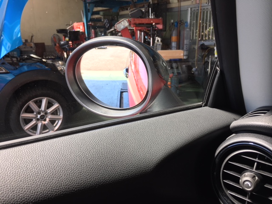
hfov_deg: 61.7
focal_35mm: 29
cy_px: 102
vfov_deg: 48.2
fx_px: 228
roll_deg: +0.6
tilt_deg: -13.8
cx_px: 136
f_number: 2.2
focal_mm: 4.15
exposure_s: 1/60
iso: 32
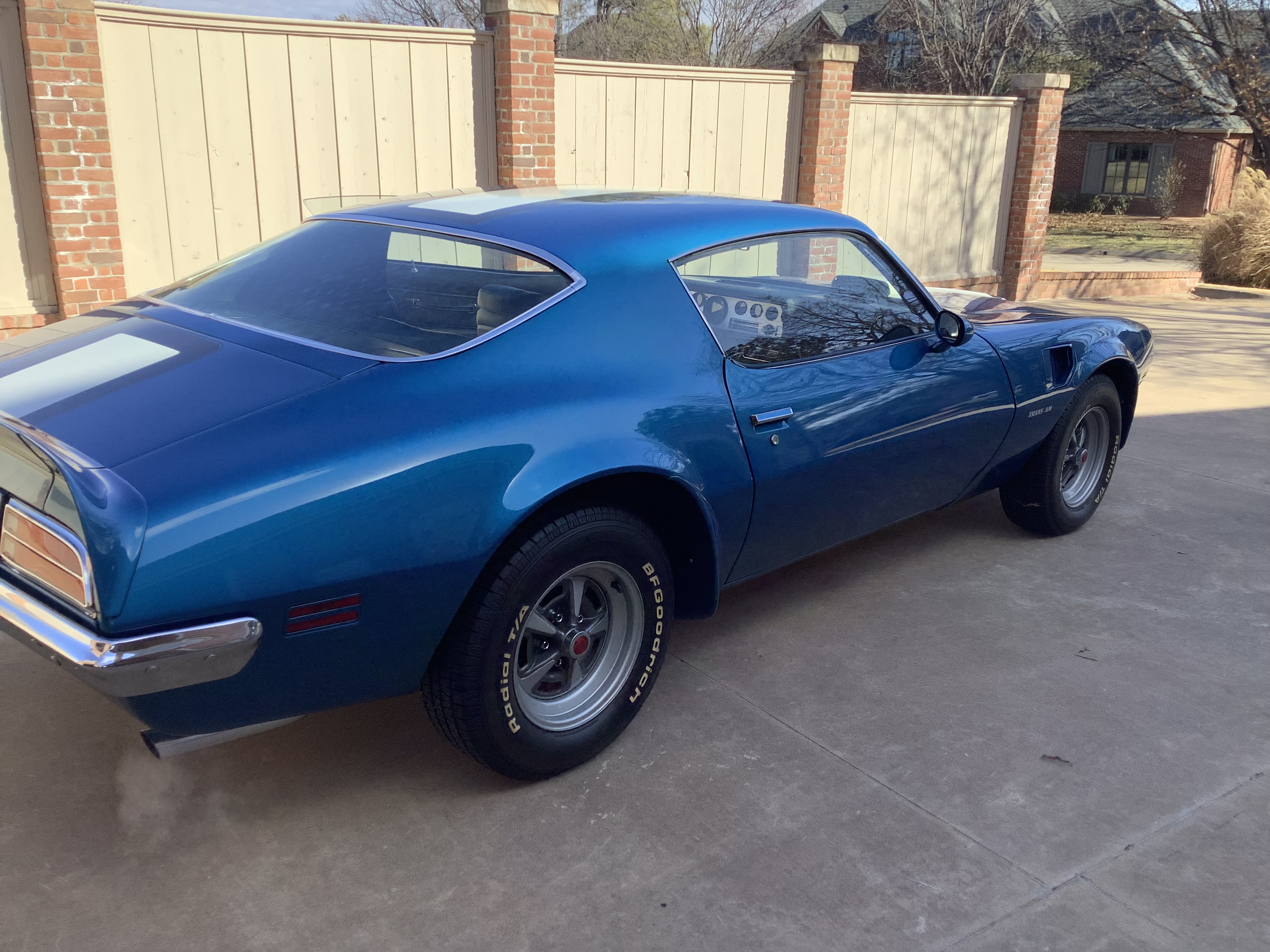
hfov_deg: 58.4
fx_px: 1137
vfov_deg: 45.4
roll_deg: -1.3
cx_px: 635
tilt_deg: -16.8
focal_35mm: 31
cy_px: 476
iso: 25
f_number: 2.4
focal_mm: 3.3
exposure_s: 1/525
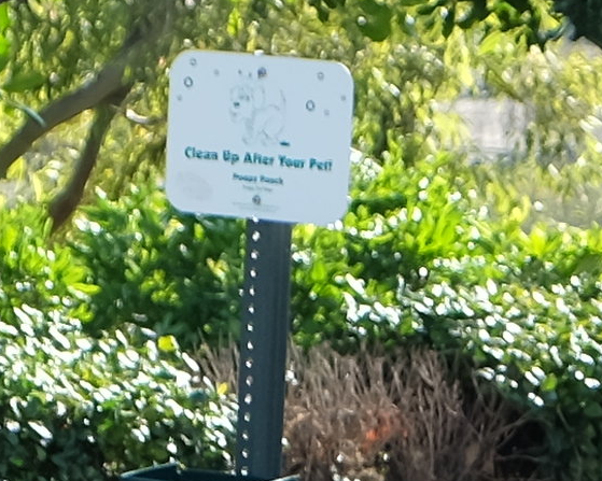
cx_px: 338
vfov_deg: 2.6
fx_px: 10688
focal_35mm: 600
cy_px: 840
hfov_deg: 3.2
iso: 200
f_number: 5.6
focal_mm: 48.4
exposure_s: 1/200
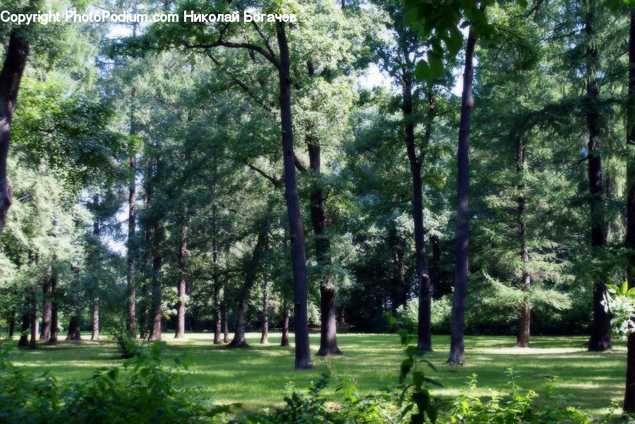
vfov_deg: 20.2
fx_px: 1192
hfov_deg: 29.8
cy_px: 212
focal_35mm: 68
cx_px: 318
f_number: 5.6
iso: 400
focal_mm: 45
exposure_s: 1/50
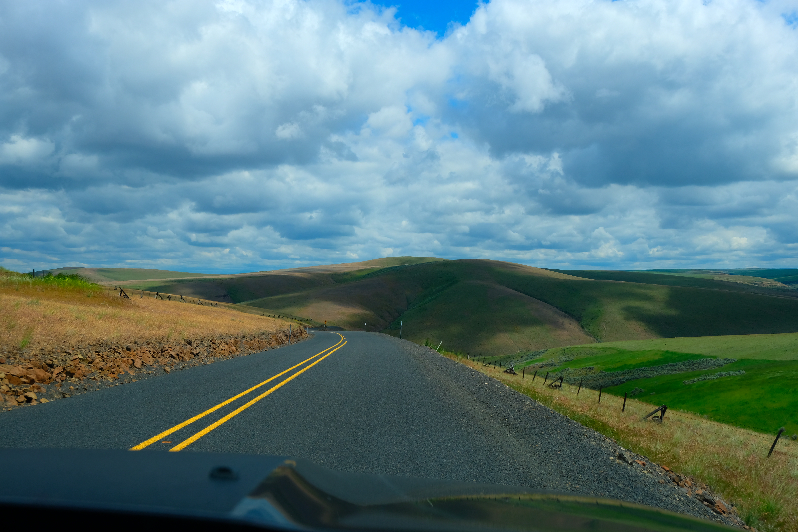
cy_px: 266
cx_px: 399
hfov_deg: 58.7
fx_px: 709
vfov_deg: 41.1
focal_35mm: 32
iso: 200
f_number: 5.6
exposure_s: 1/1100
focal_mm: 21.3
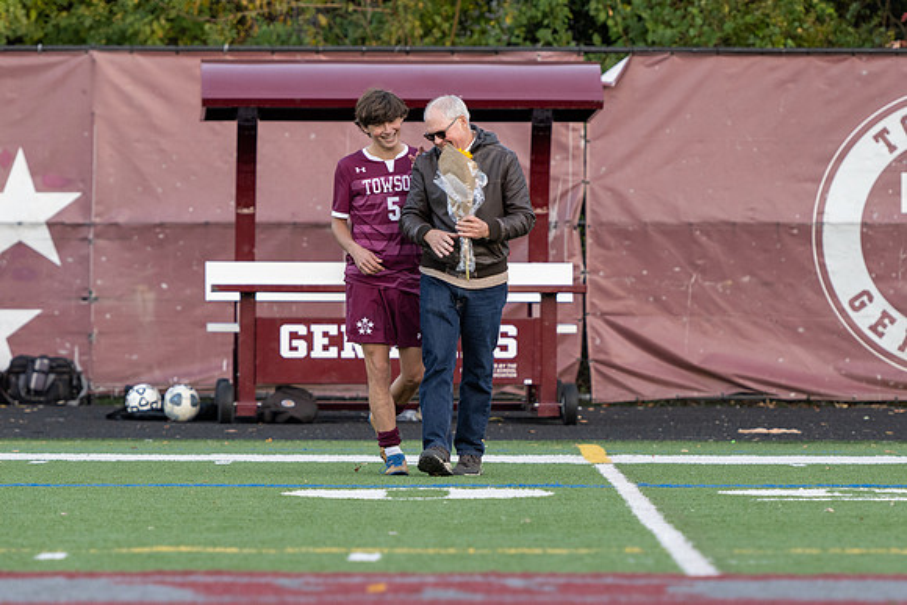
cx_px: 494
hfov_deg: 6.7
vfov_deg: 4.5
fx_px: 7701
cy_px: 447
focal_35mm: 306
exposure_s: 1/400
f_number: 3.5
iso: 640
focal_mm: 160
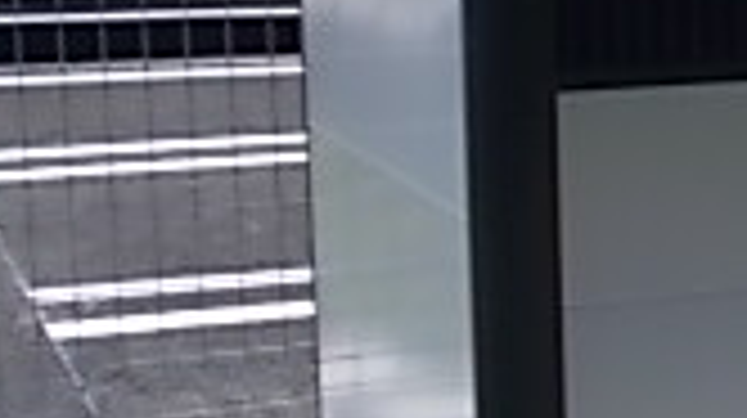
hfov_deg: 15.5
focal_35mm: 126
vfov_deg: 9.6
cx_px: 1161
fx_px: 2493
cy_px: 220
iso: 80
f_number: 8.6
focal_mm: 5.3
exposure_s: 1/100
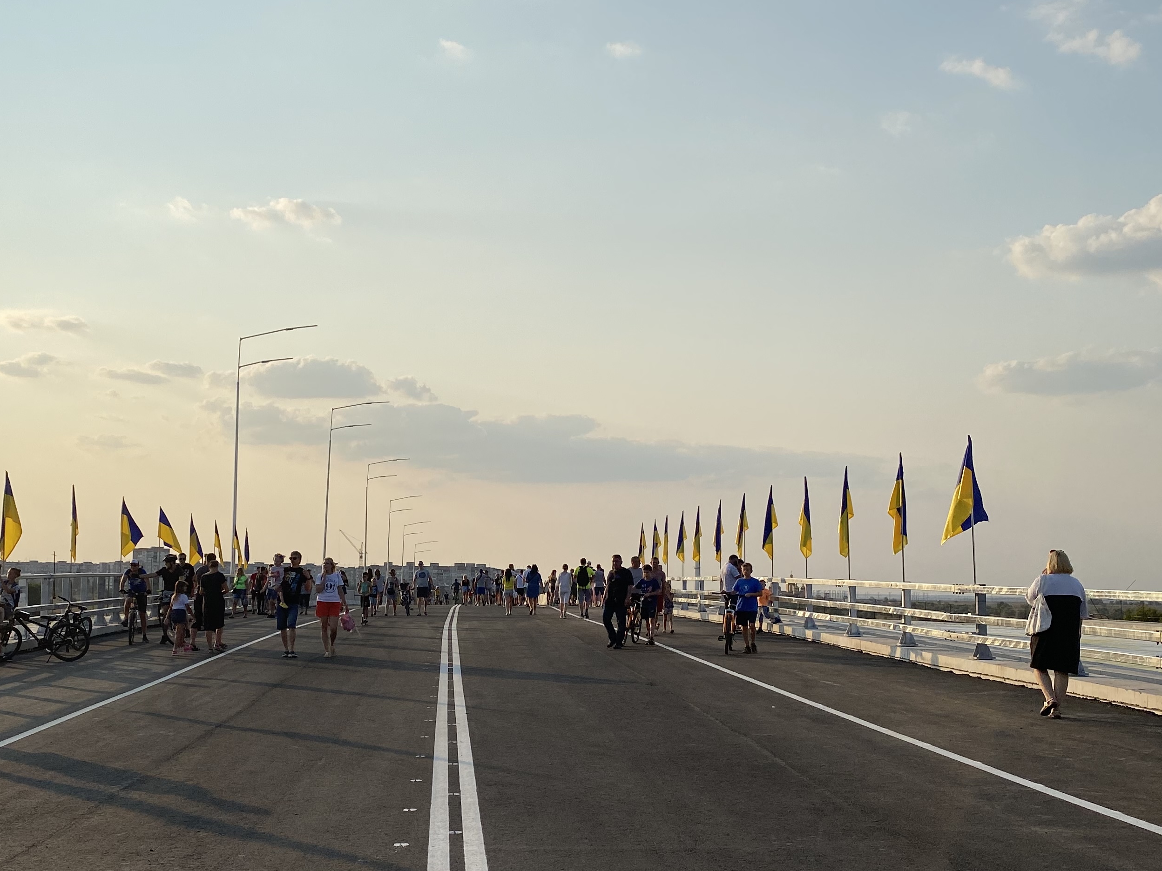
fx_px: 1410
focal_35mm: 42
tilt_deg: +1.0
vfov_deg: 34.2
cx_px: 443
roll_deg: -0.6
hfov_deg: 44.5
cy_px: 551
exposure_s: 1/5236
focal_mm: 4.25
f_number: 1.8
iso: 32
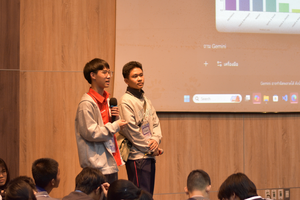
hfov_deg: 27.0
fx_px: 625
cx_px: 150
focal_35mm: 75
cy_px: 100
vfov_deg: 18.2
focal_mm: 50
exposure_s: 1/200
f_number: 1.8
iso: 1000
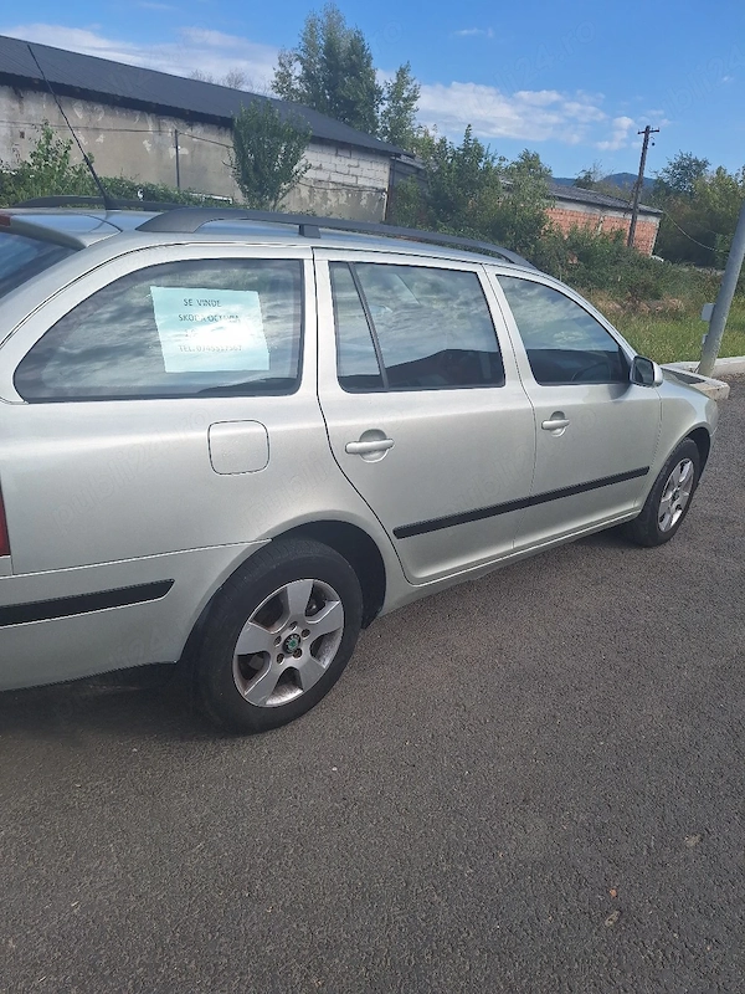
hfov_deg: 58.9
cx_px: 372
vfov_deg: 73.9
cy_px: 497
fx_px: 660
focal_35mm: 23
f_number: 1.8
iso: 25
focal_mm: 5.54
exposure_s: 1/2500
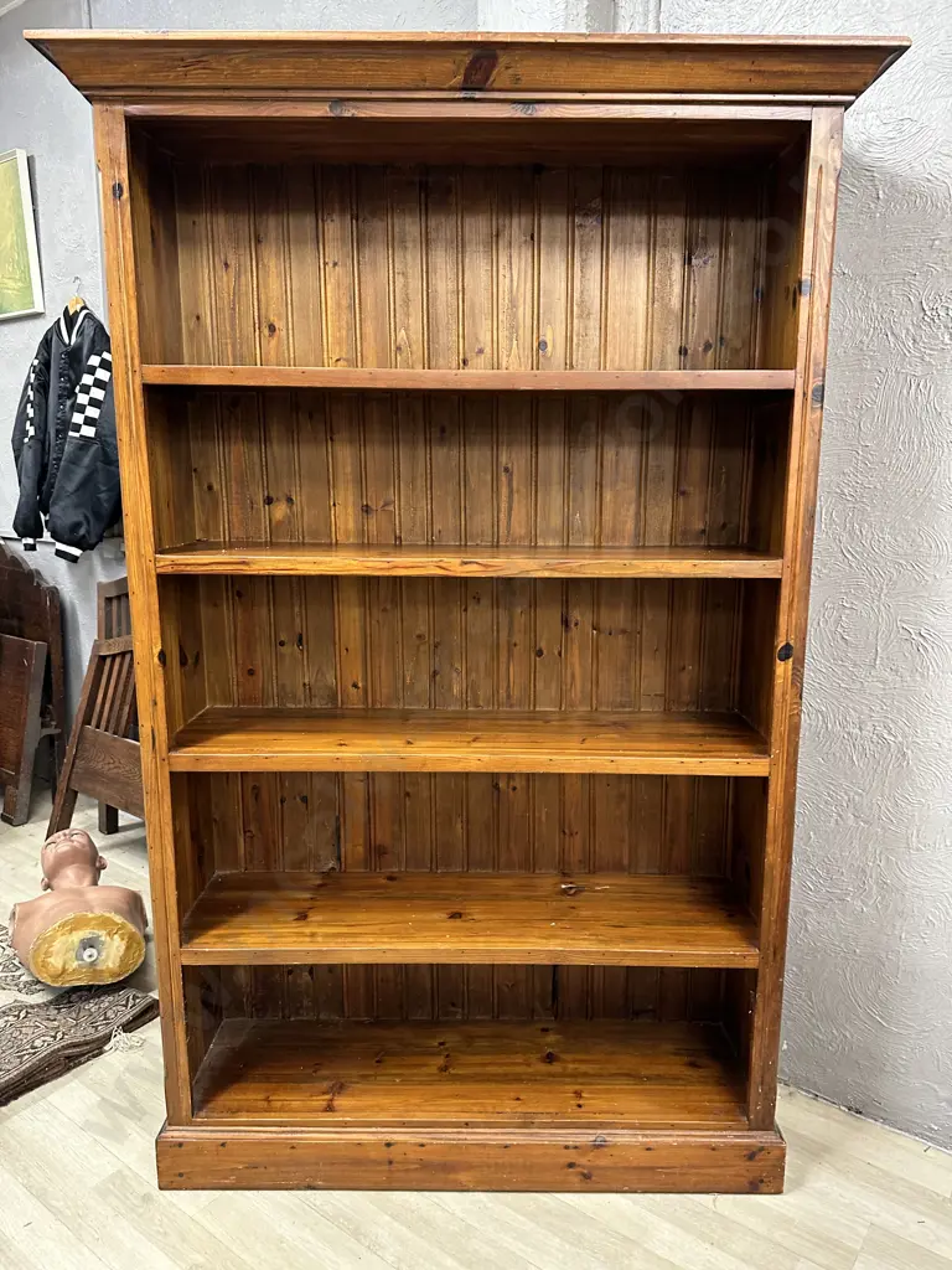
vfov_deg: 71.6
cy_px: 635
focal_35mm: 24
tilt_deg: -11.4
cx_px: 476
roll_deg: -1.0
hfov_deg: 56.8
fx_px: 880
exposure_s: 1/50
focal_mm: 6.86
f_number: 1.78
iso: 400
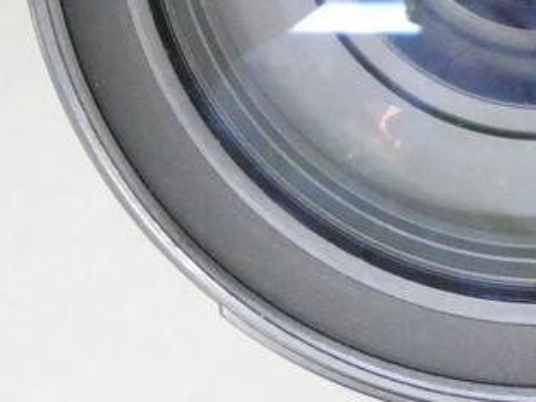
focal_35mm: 181
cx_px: 522
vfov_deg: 8.1
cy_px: -131
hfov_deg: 10.8
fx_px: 2803
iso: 1600
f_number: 5.6
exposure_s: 1/15
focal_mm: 8.4
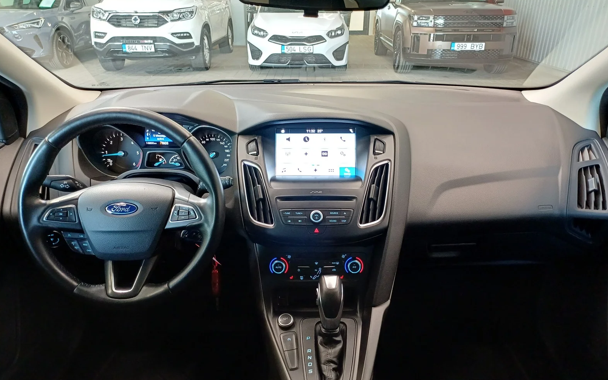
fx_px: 447
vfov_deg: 46.0
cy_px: 203
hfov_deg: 68.4
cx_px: 303
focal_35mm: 27
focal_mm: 4.65
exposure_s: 1/25
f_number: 1.8
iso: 400
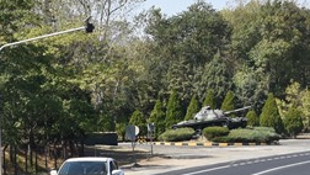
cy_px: 254
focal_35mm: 172
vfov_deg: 7.0
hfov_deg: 12.4
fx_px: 1415
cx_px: 30
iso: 250
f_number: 8
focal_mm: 27
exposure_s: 1/500
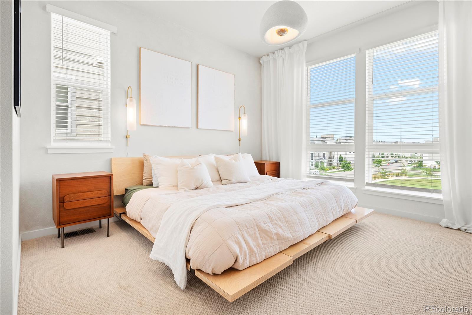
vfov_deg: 70.5
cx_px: 236
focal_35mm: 17
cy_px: 158
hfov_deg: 93.3
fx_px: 223
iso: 320
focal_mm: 17
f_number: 9
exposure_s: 1/20
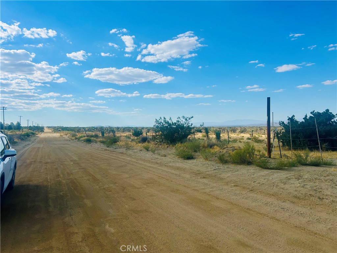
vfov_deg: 53.1
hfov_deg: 67.3
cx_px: 168
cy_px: 126
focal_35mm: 26
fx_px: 253
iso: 50
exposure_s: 1/9434
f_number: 1.5
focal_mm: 5.7
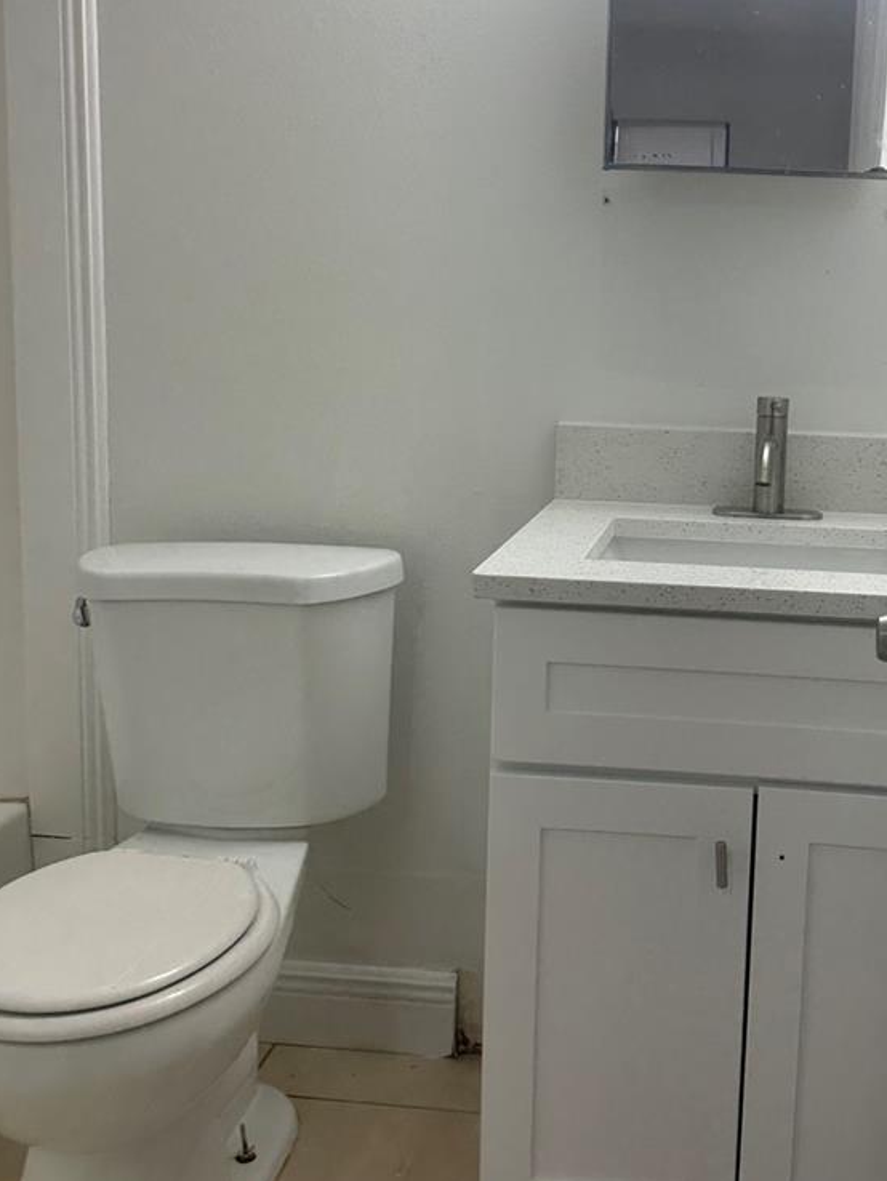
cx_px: 660
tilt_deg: -5.6
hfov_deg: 36.0
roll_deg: -4.1
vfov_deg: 47.7
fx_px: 1332
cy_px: 498
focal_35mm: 39
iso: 100
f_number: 1.78
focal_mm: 6.86
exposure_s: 1/160
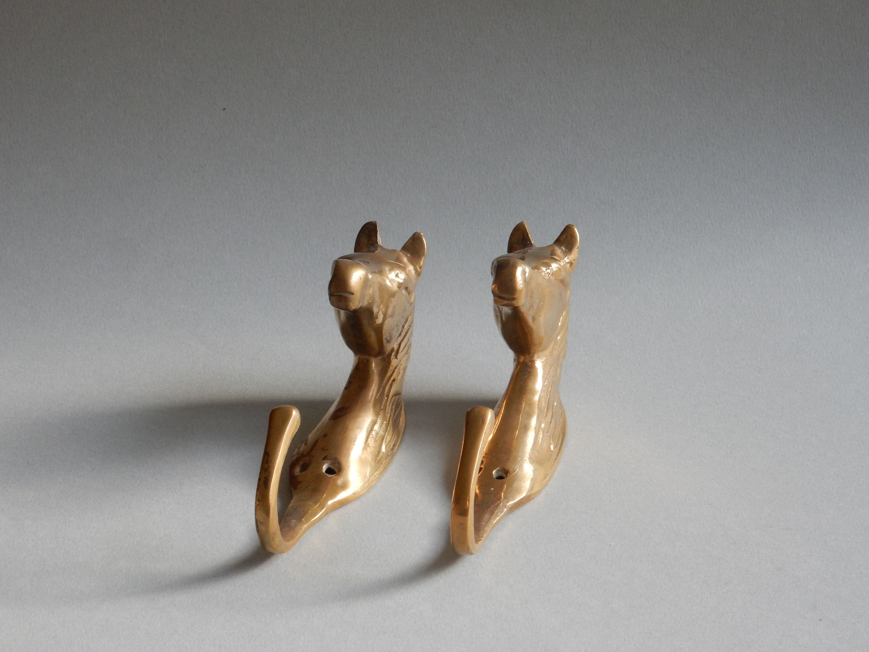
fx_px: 2937
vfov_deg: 12.7
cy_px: 326
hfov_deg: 16.8
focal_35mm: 117
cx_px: 434
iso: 200
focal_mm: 20.9
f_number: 5.6
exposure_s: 1/30
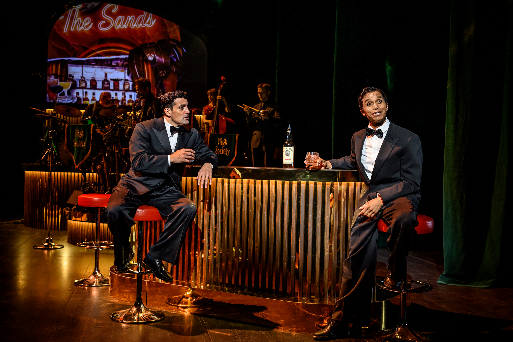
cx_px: 256
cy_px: 171
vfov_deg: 31.9
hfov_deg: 46.4
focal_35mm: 42
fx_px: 598
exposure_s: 1/125
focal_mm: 42
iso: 2500
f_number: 4
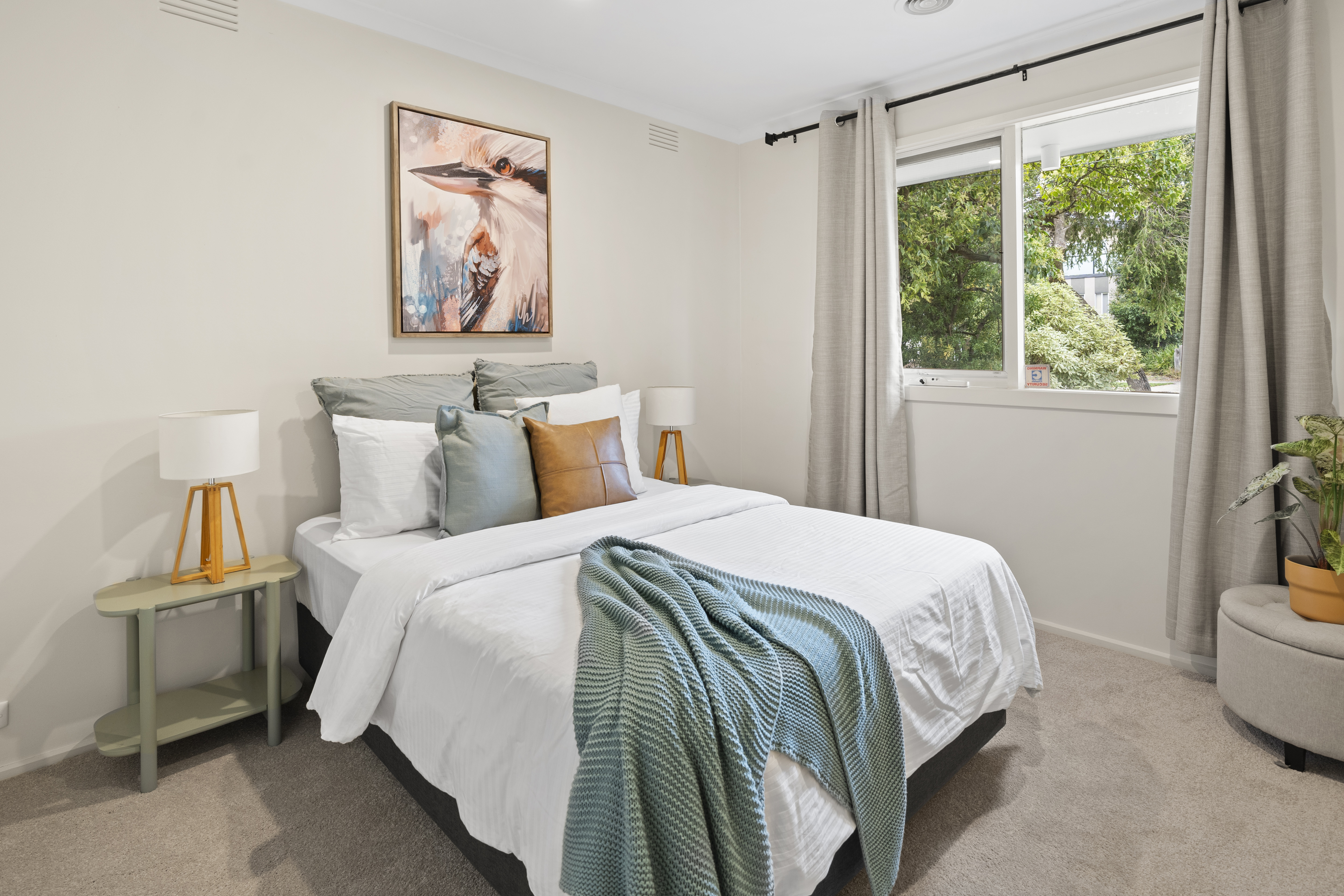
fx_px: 635
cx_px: 681
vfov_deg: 69.7
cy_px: 354
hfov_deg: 93.3
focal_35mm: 17
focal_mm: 14
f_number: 7.1
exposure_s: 1/2
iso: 400
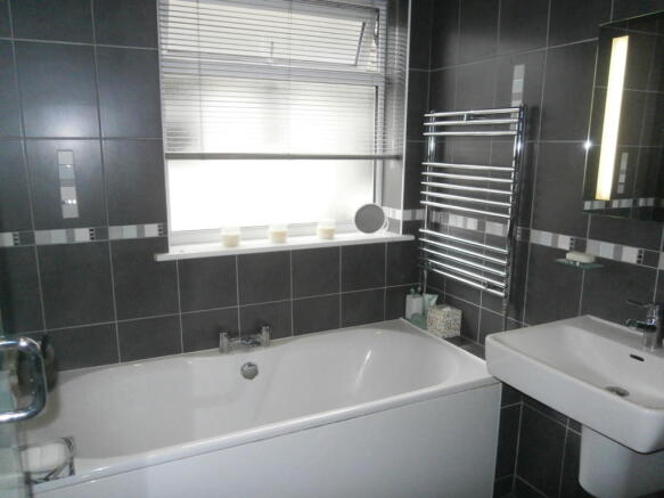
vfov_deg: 53.0
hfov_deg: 67.3
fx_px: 499
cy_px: 249
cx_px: 332
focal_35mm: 26
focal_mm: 4.7
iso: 400
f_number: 2.8
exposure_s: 1/250
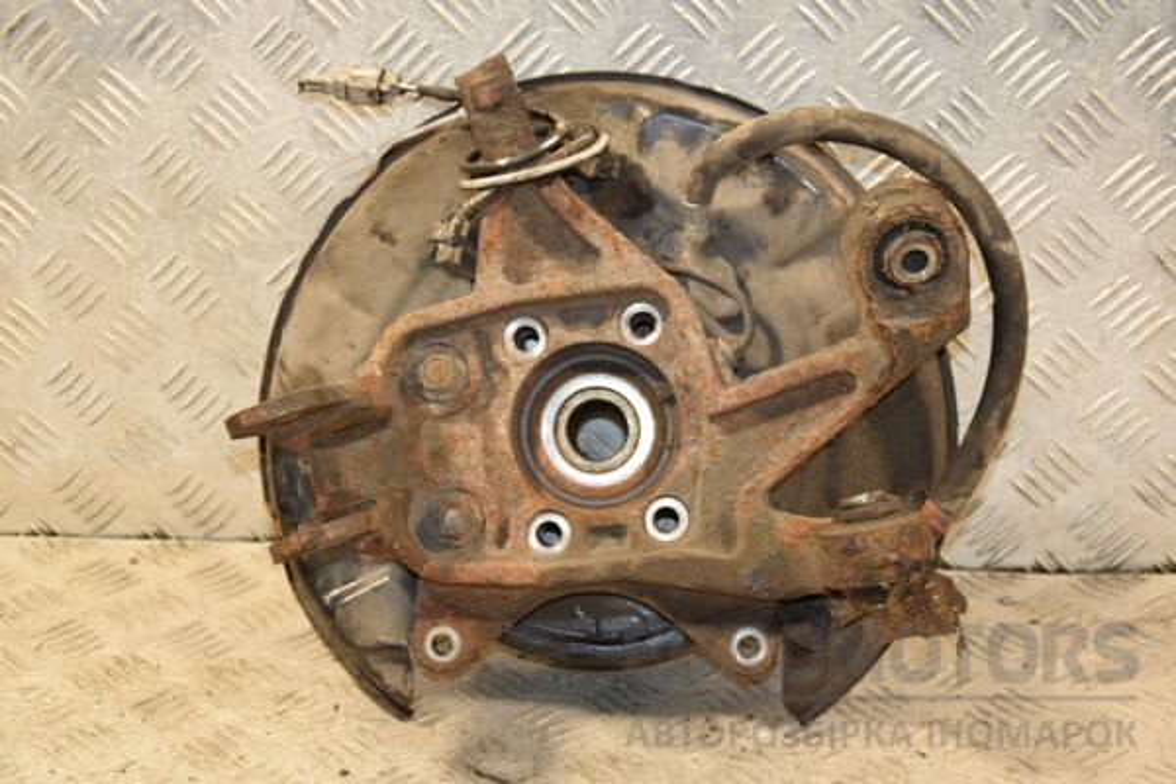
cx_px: 588
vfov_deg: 18.2
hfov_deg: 27.0
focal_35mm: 75
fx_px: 2450
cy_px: 392
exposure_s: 1/100
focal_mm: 50
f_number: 5
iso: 800
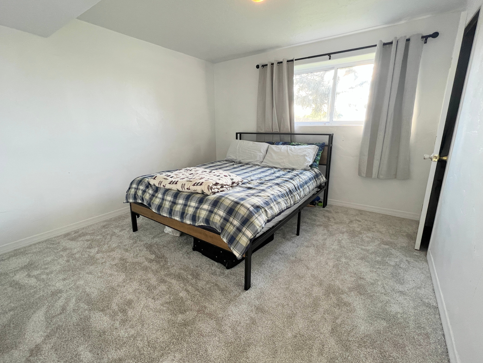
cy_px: 175
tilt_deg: -13.3
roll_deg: +0.5
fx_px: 209
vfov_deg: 81.7
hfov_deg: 98.1
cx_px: 227
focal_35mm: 15
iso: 160
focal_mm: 1.57
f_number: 1.8
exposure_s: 1/120
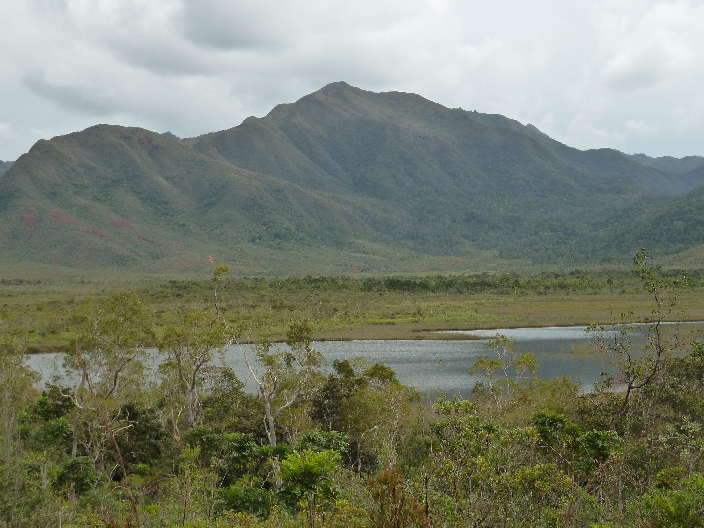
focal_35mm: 67
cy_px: 264
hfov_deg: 29.0
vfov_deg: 21.9
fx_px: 1363
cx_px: 352
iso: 125
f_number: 4.1
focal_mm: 11
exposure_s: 1/400
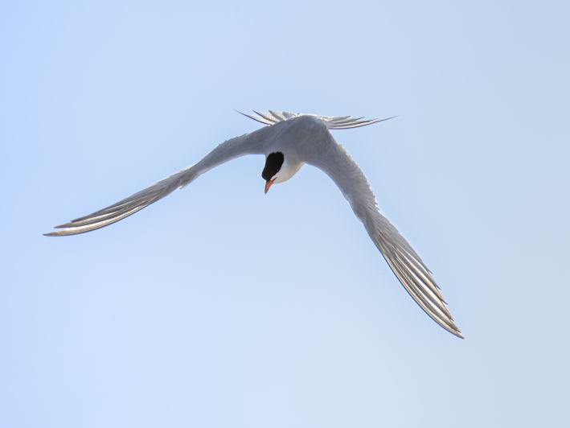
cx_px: 256
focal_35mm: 651
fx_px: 10721
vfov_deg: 2.3
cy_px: 214
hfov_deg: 3.0
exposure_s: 1/4000
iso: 800
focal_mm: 600
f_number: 6.3
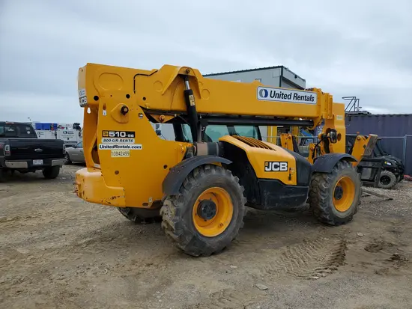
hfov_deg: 67.3
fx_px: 310
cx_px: 206
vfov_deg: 53.1
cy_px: 154
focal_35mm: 26
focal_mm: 4.3
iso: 50
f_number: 2.4
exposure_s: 1/585
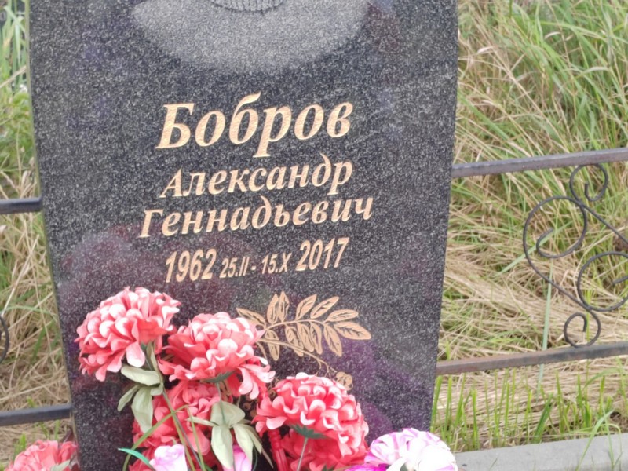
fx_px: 1506
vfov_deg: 17.8
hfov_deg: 23.6
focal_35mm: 83
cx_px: 314
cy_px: 236
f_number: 1.9
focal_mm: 5.52
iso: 100
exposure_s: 1/170
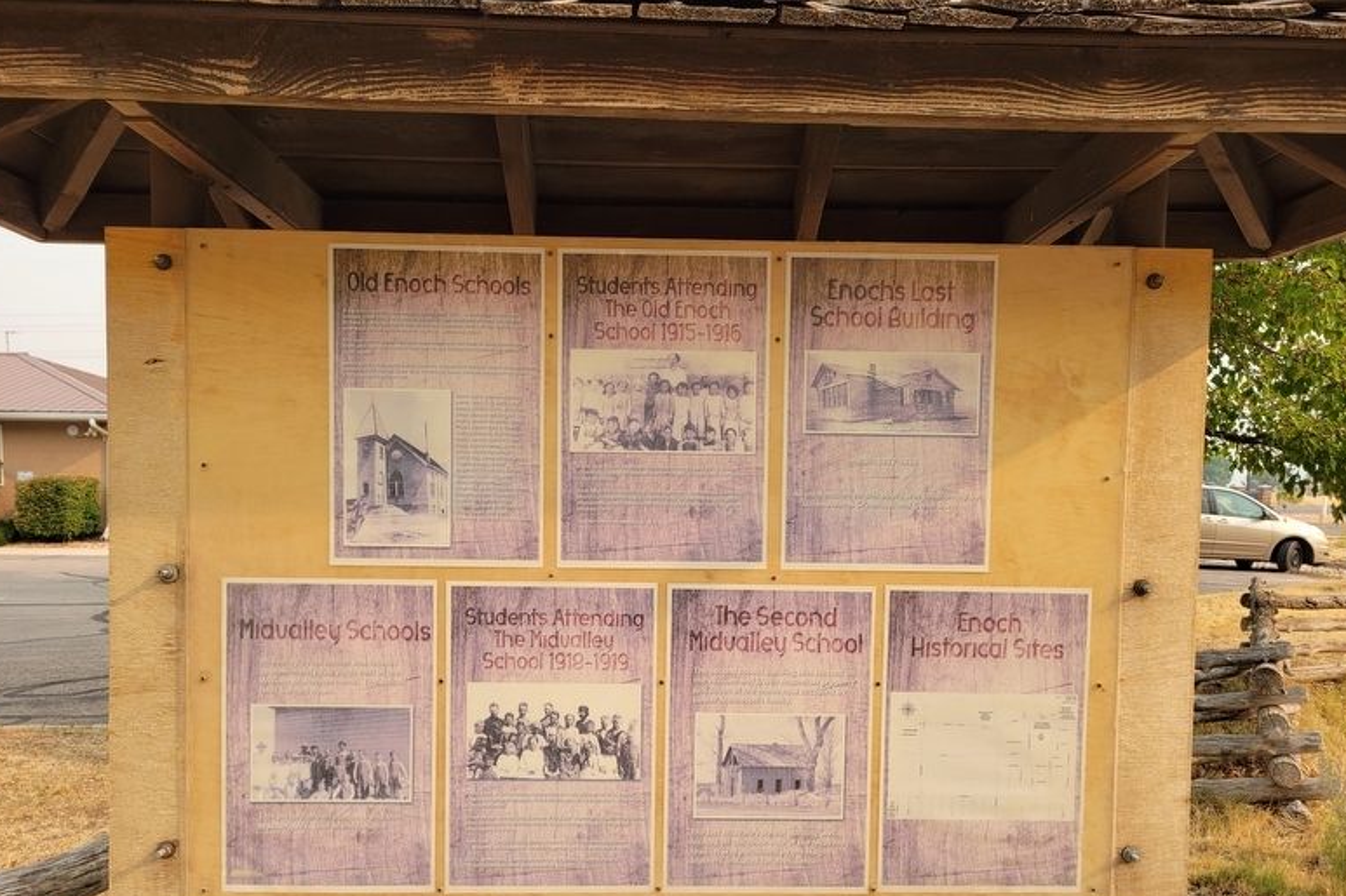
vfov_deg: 46.2
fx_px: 1047
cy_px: 520
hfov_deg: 65.5
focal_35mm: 28
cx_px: 672
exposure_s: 1/622
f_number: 1.8
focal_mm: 5.4
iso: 40
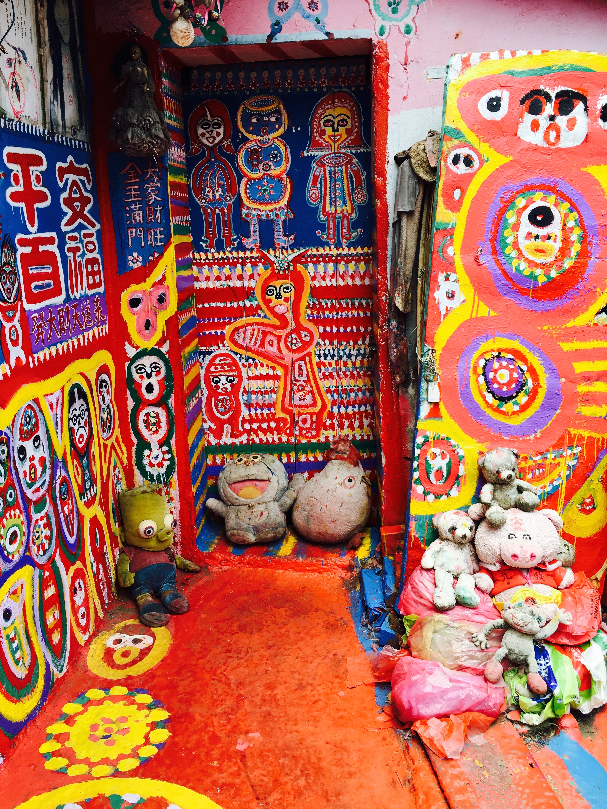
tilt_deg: -13.6
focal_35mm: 29
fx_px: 678
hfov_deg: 48.2
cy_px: 404
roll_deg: +1.2
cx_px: 304
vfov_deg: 61.7
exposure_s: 1/329
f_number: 2.2
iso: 25
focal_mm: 4.15
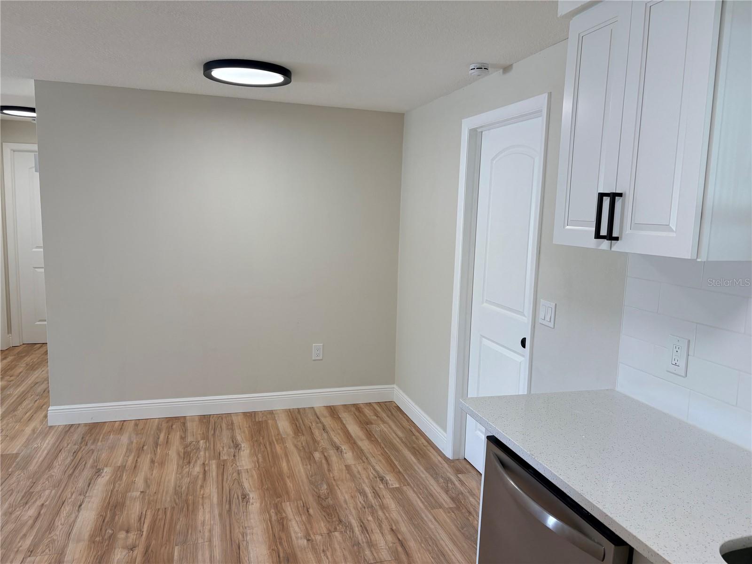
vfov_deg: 53.1
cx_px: 376
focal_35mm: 26
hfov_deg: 67.3
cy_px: 282
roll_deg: -2.2
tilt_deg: -8.0
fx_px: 565
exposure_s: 1/150
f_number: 1.6
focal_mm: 5.96
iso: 80
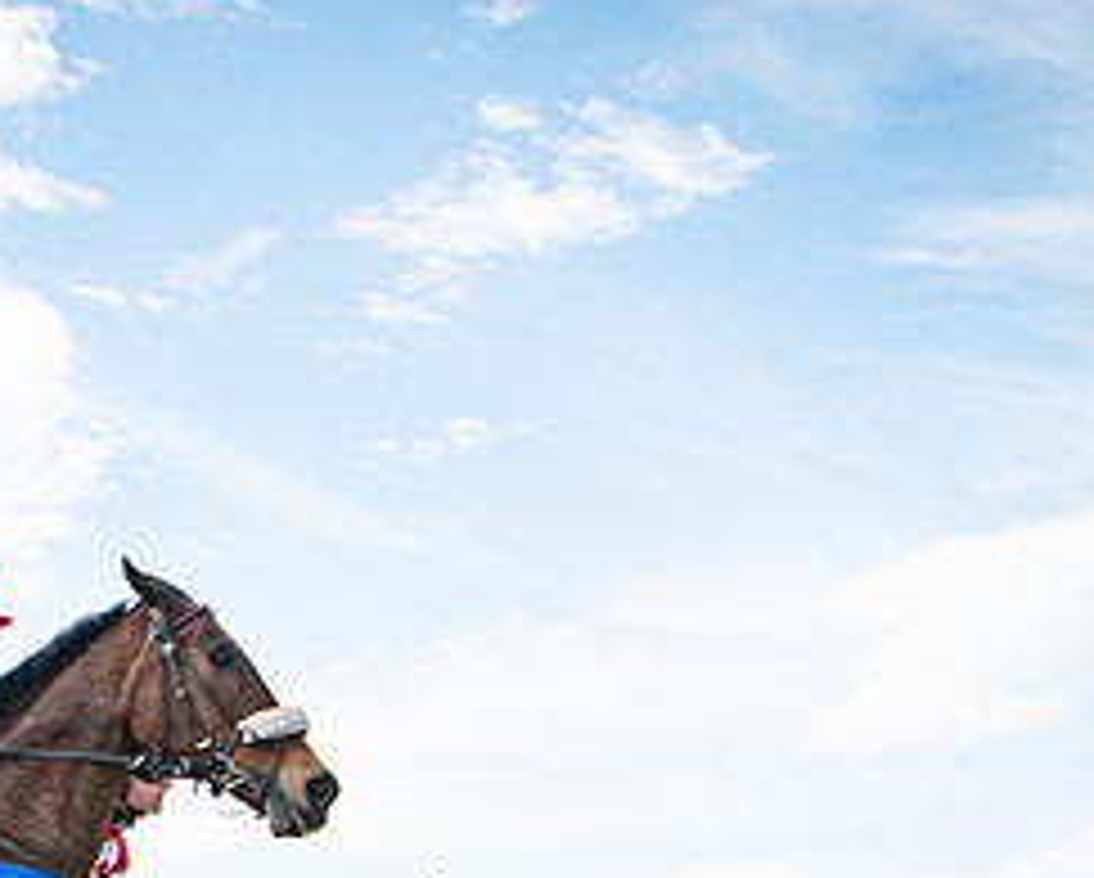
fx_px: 3080
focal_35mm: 95
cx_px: 53
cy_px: 809
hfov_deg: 19.7
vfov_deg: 16.0
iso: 800
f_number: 8
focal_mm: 20
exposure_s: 1/1100
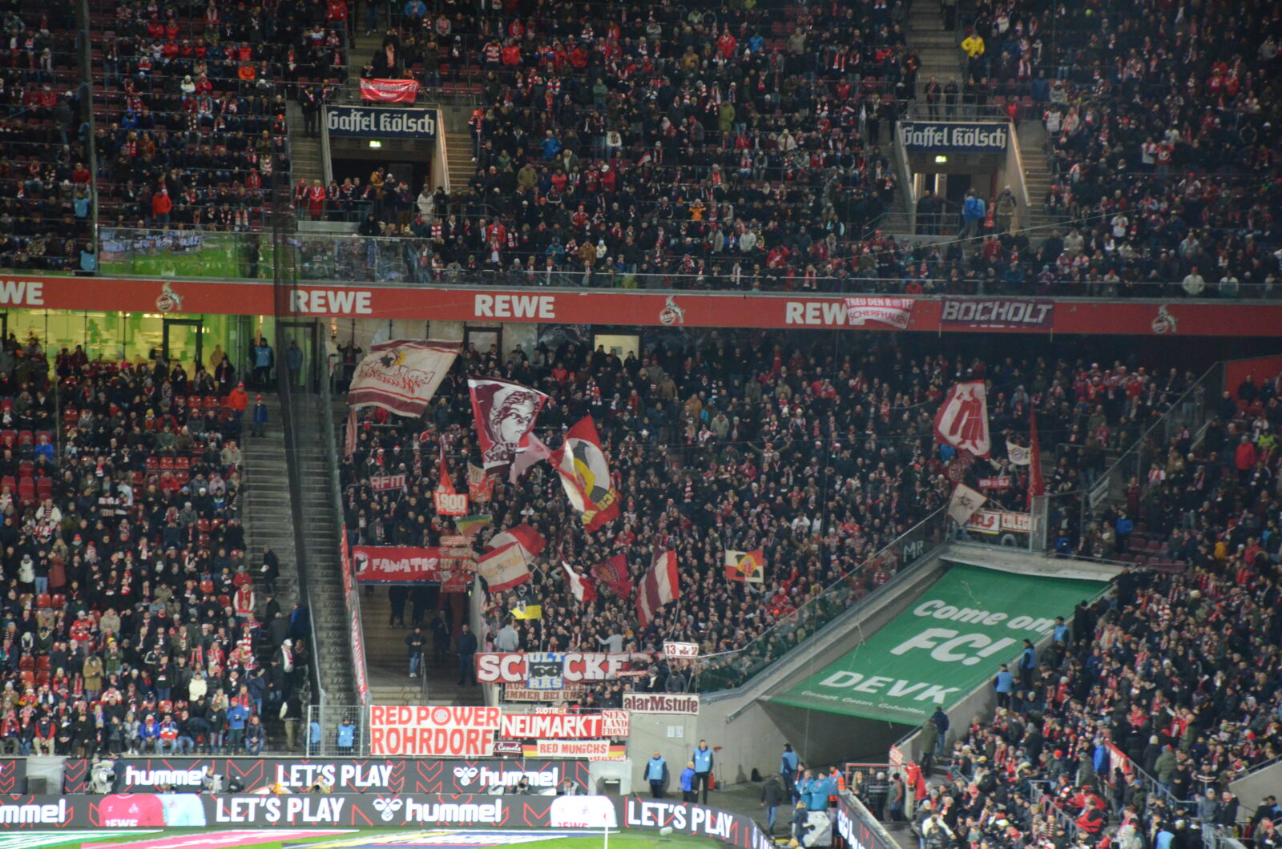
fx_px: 5598
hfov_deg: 13.1
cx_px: 641
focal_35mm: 158
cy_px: 424
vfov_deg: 8.7
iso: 3200
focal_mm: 105
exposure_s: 1/125
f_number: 5.6
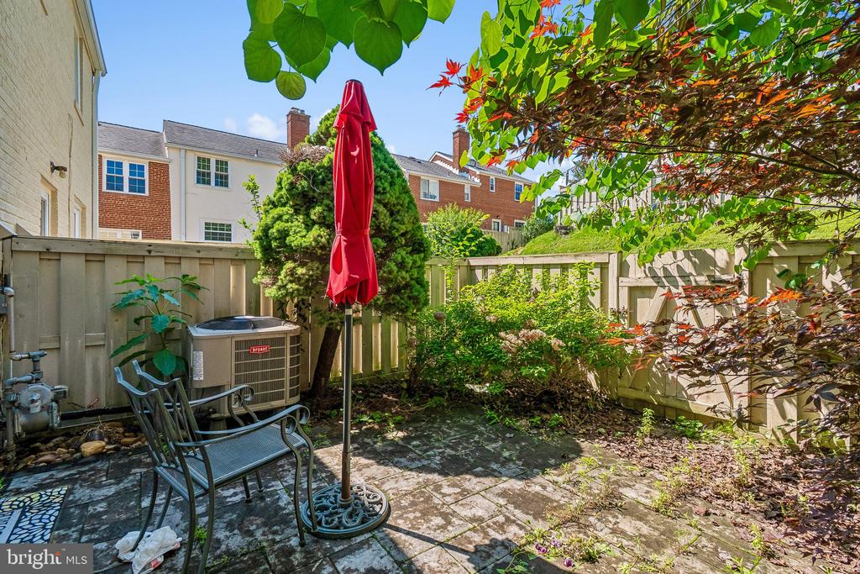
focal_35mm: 15
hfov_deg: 100.4
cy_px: 287
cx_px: 430
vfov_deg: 77.3
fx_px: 358
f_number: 8
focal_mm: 10
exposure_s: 1/400
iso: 400
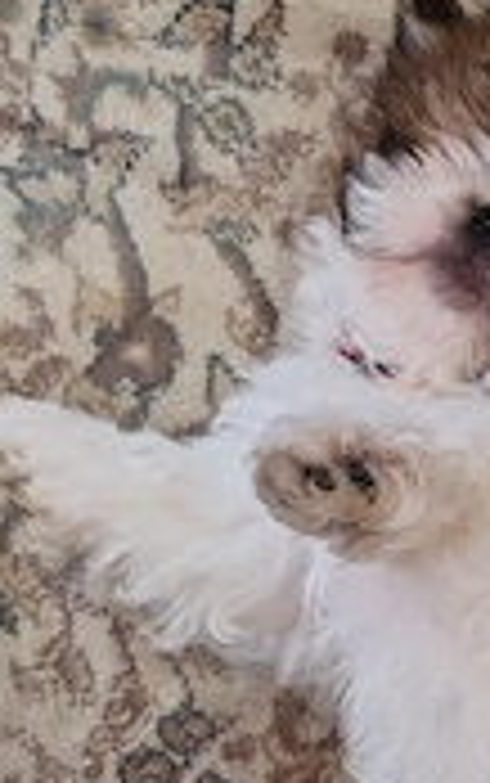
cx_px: 355
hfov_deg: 21.2
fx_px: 1301
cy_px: 450
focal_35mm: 61
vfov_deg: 33.4
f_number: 1.7
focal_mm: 4.71
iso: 5789
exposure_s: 1/33.4
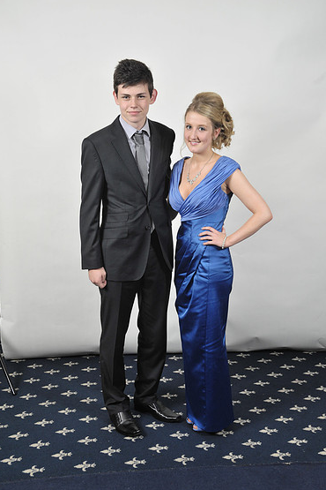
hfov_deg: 28.6
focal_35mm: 47
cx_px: 165
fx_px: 638
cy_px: 253
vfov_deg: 41.9
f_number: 7.1
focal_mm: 45
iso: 1000
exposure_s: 1/160
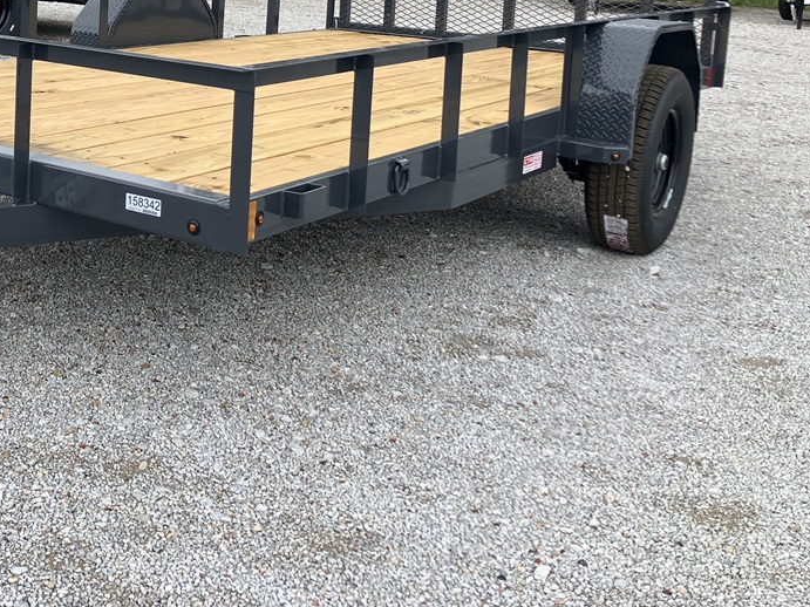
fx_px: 1146
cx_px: 119
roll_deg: -0.7
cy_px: 88
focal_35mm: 49
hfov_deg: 37.0
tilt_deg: -9.5
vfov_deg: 28.8
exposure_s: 1/1156
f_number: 1.8
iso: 32
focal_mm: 3.99
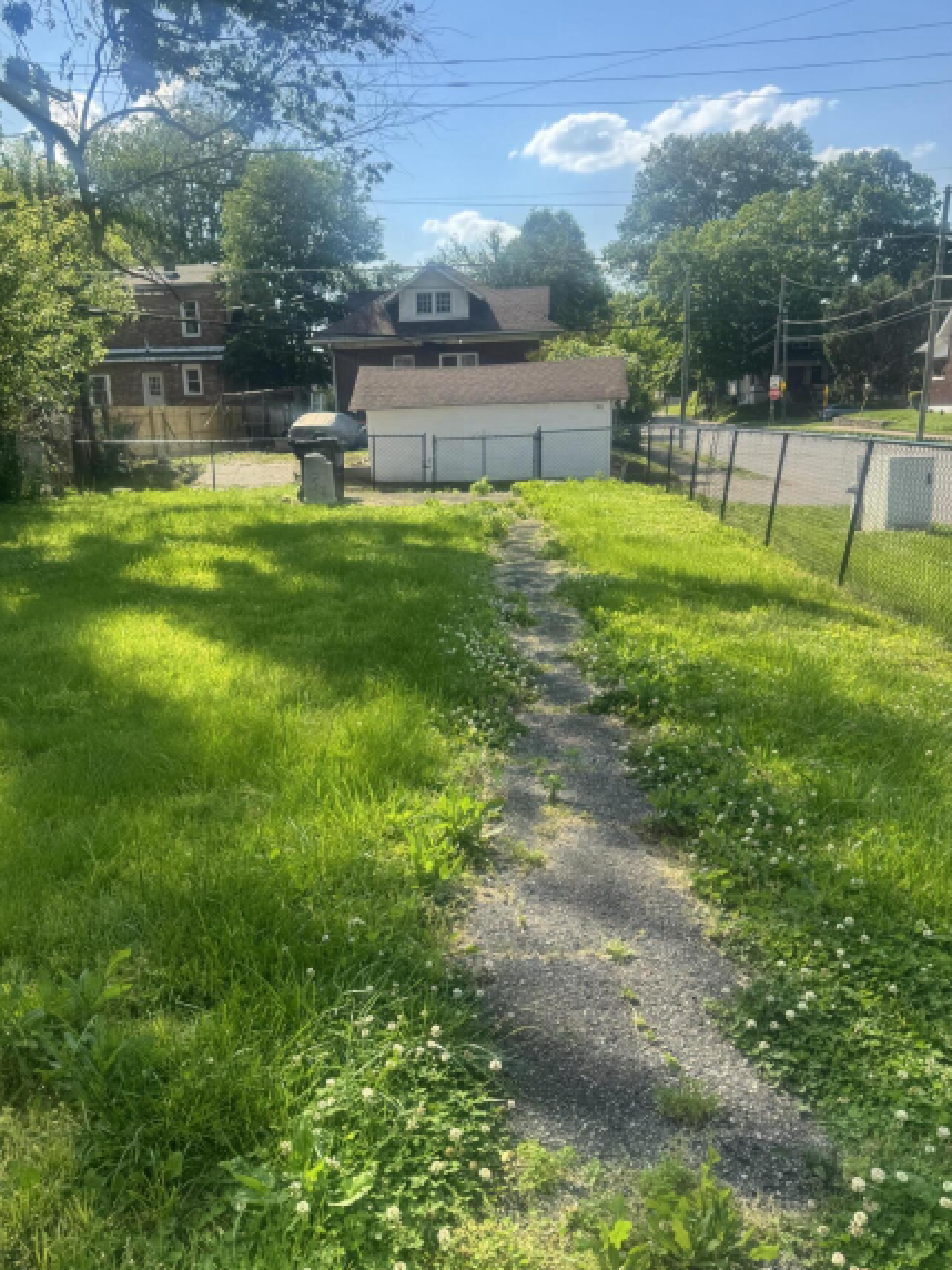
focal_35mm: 28
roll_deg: +2.6
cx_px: 402
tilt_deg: -13.1
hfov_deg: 49.6
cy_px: 669
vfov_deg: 63.4
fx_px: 1027
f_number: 1.78
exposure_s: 1/1818
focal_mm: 6.76
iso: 80
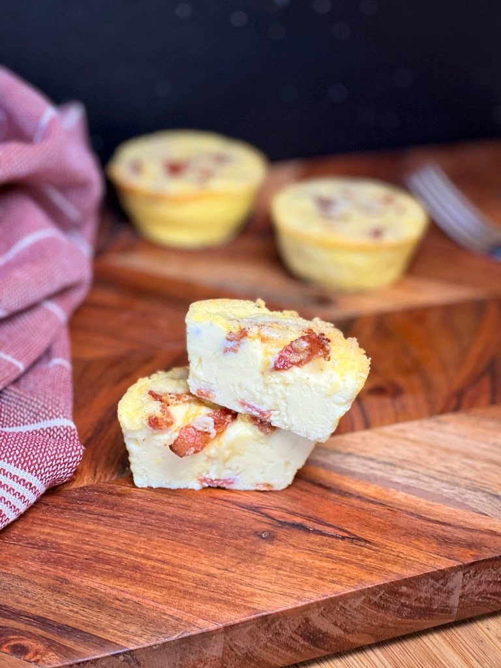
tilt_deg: -28.8
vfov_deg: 25.3
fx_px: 1486
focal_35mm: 77
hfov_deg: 19.1
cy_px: 334
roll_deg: -3.0
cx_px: 250
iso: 160
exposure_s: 1/40
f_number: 2.8
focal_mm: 9
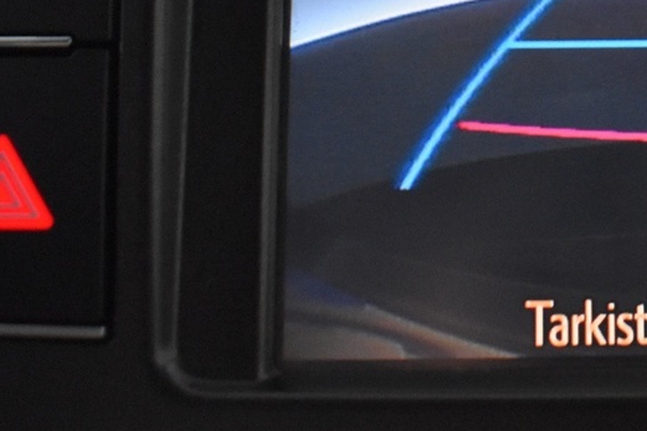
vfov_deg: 15.8
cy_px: -48
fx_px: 1509
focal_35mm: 84
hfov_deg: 22.7
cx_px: 729
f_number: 3.5
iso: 3200
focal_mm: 18
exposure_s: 1/60
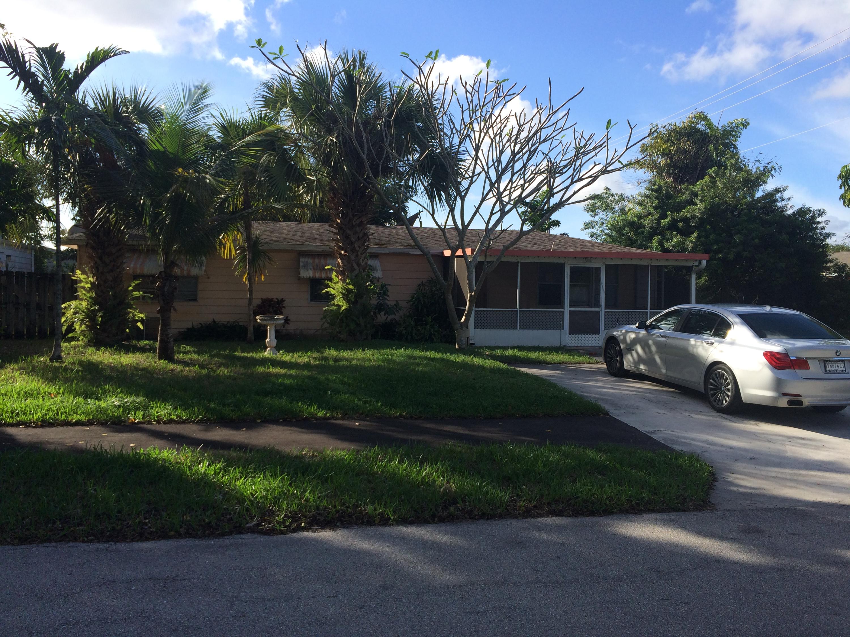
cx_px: 425
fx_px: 712
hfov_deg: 61.7
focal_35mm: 29
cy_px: 318
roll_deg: -1.4
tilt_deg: -3.2
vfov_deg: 48.2
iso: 32
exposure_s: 1/1244
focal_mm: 4.15
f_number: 2.2
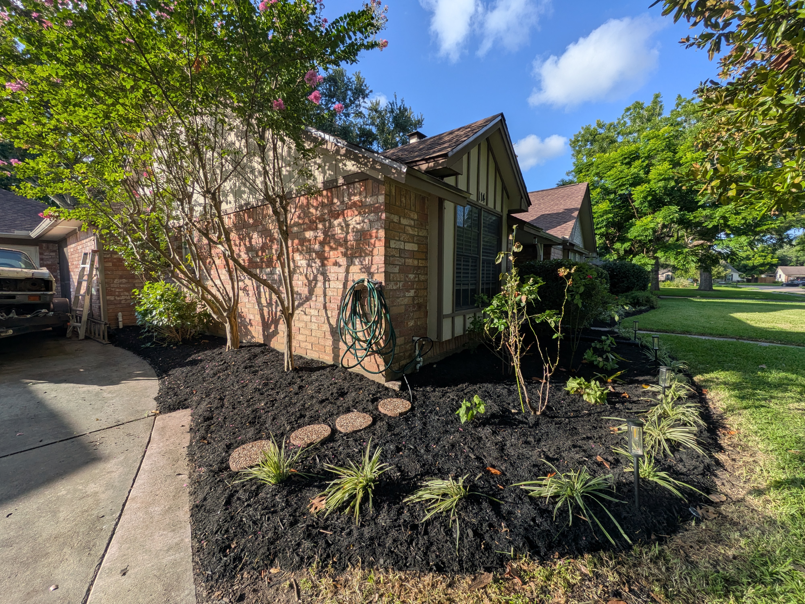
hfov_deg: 102.1
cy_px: 302
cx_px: 402
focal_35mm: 14
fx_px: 326
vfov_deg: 85.7
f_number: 2.2
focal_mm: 1.85
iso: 55
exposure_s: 1/1035
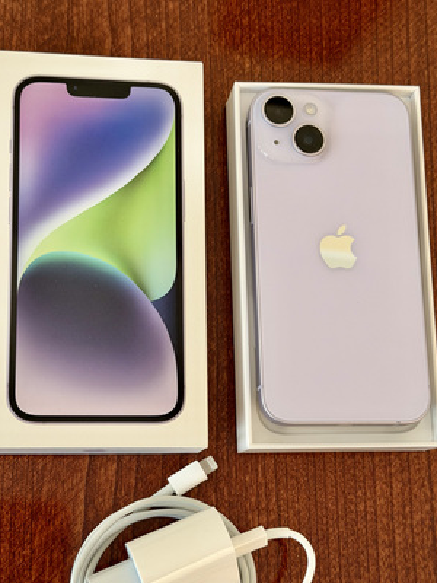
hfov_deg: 24.4
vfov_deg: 32.1
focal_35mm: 60
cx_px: 199
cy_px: 341
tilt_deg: -76.2
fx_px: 1010
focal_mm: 6.76
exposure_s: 1/33
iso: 320
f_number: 1.78
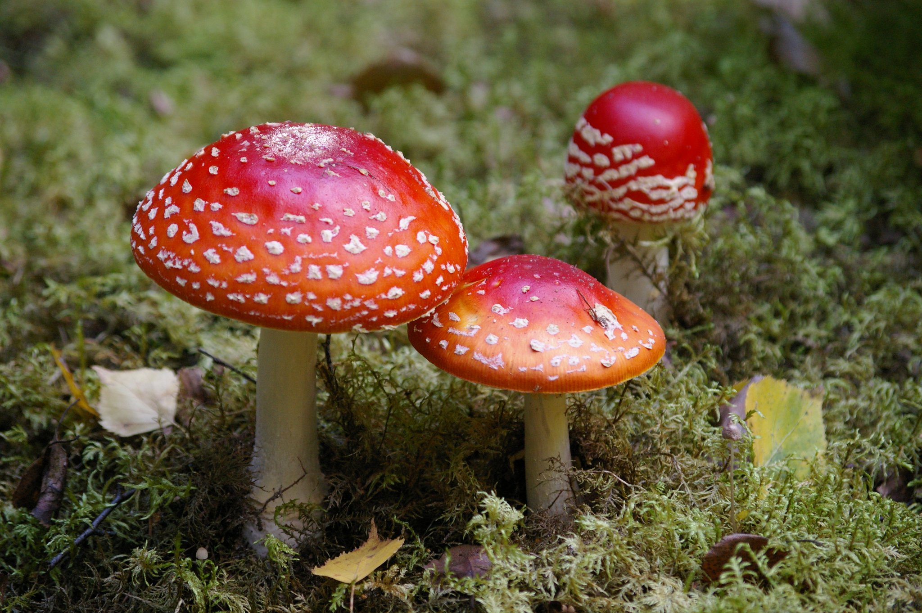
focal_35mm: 132
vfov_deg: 10.4
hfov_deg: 15.5
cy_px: 306
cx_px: 461
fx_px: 3378
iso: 800
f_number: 6.7
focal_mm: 88
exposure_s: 1/60
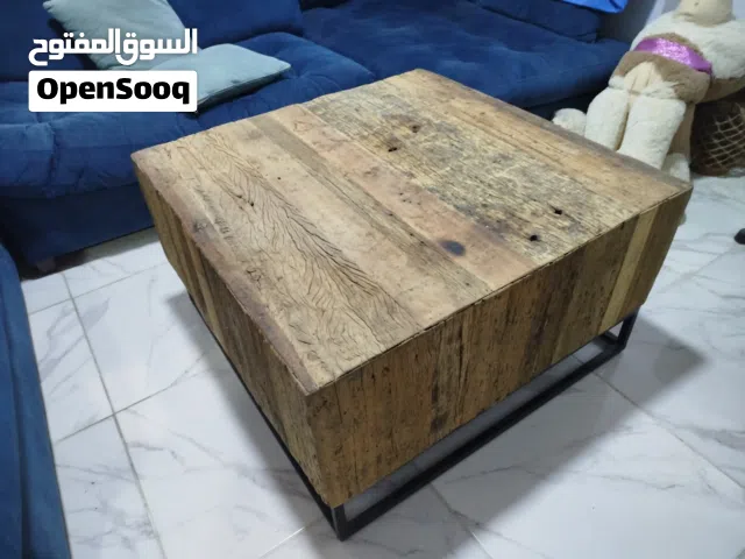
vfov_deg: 56.8
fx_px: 517
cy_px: 280
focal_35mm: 24
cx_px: 372
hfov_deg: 71.6
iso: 500
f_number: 1.7
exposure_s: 1/33
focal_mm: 5.31
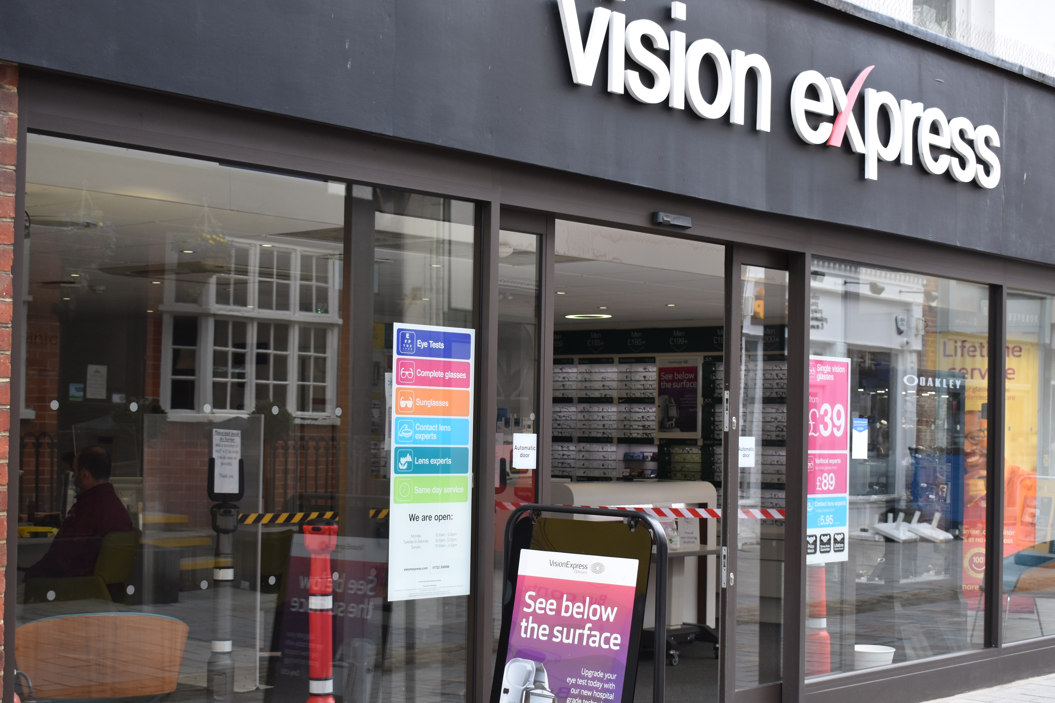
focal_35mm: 59
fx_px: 1729
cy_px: 396
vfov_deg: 23.0
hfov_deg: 33.9
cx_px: 570
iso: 400
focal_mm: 32
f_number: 5
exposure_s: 1/250
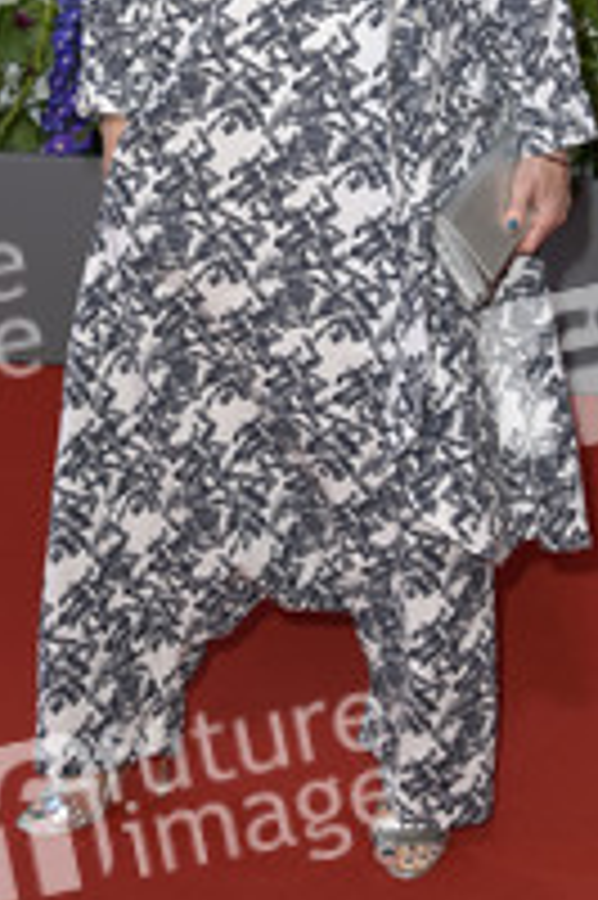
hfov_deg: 14.2
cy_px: 126
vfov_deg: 20.9
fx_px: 2396
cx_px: 301
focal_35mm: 96
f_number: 6.3
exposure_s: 1/250
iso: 640
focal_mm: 48
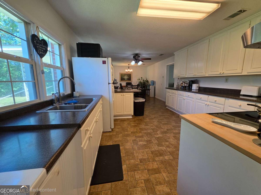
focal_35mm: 13
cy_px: 98
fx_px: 98
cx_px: 130
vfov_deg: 89.9
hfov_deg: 106.2
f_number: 1.9
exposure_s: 1/120
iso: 100
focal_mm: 2.2
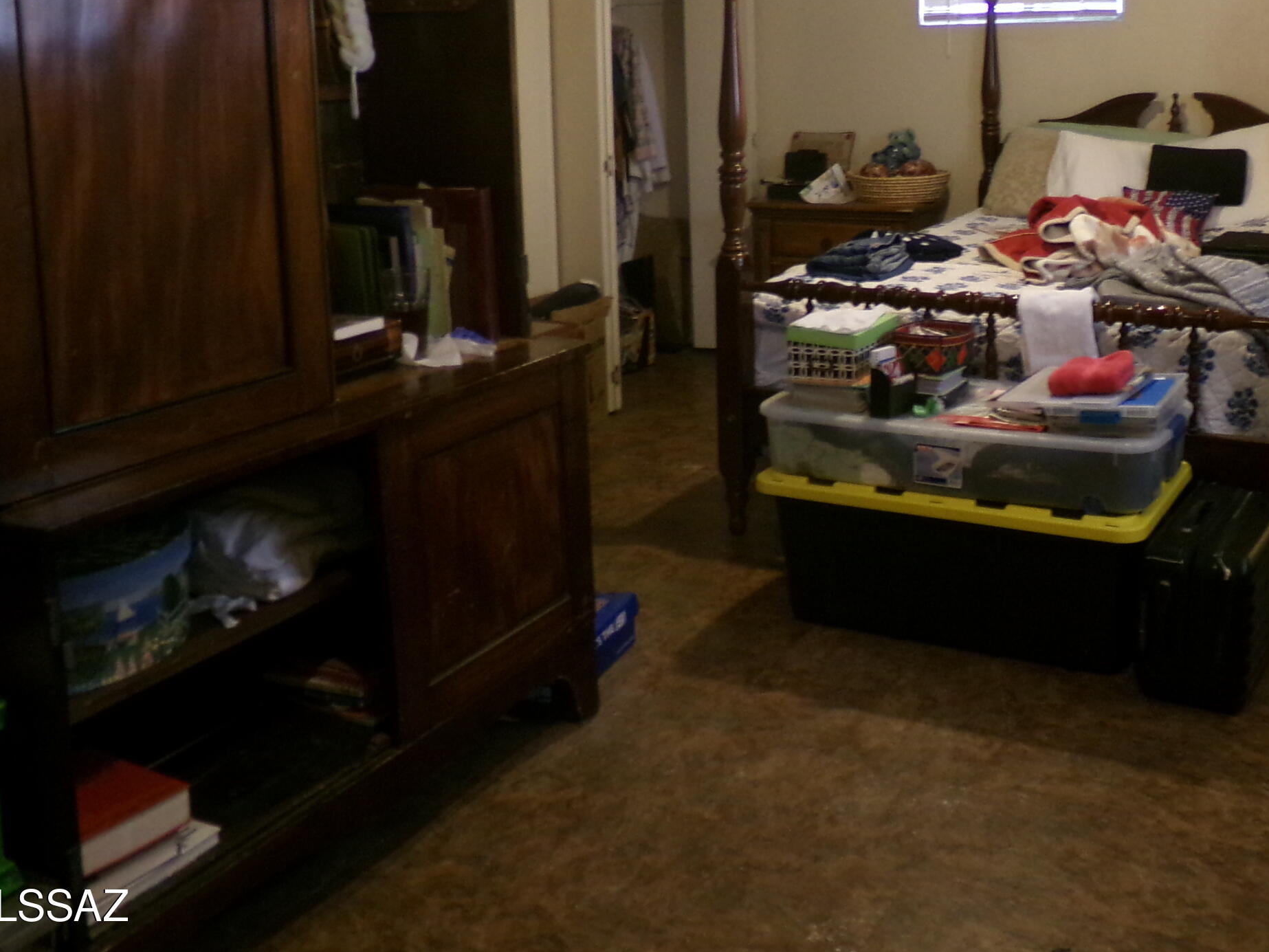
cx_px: 844
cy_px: 203
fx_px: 1430
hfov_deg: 47.1
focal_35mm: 39
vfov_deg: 35.7
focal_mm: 4.3
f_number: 3.7
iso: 394
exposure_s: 1/17
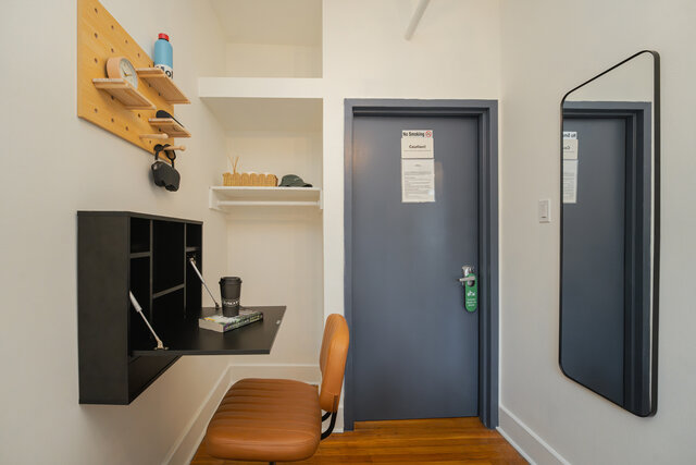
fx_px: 271
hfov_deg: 104.2
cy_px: 232
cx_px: 348
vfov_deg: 81.2
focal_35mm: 14
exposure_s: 1/125
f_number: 5.6
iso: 2500
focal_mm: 14
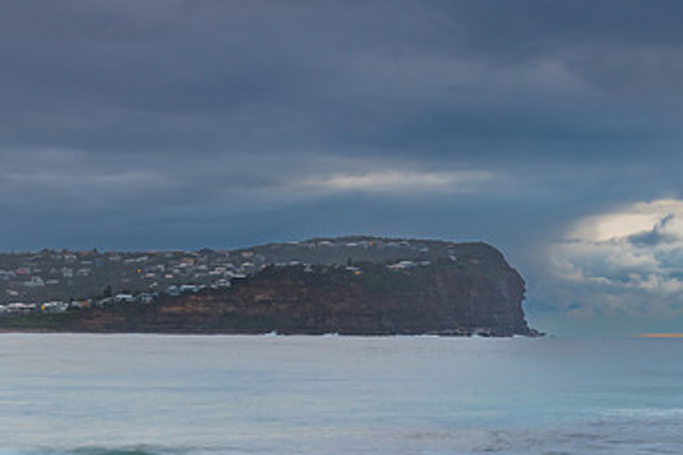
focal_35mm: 89
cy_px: 360
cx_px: 497
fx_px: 1688
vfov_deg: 15.3
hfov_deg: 22.7
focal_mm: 52
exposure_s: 1.3
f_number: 8
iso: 200
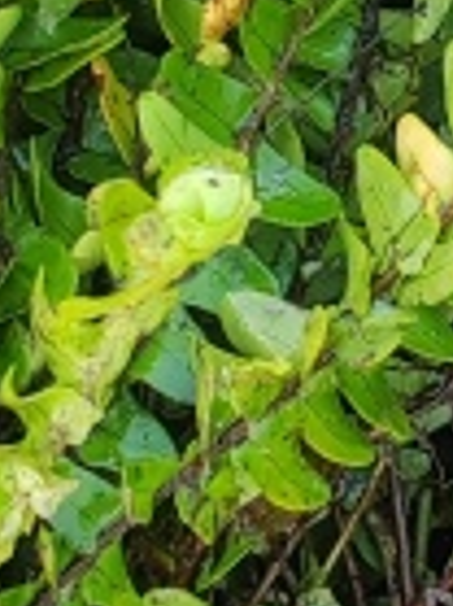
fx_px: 3635
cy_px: 198
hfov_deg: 7.1
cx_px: 414
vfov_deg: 9.5
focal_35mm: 208
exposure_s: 1/100
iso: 400
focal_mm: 5.52
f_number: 1.9
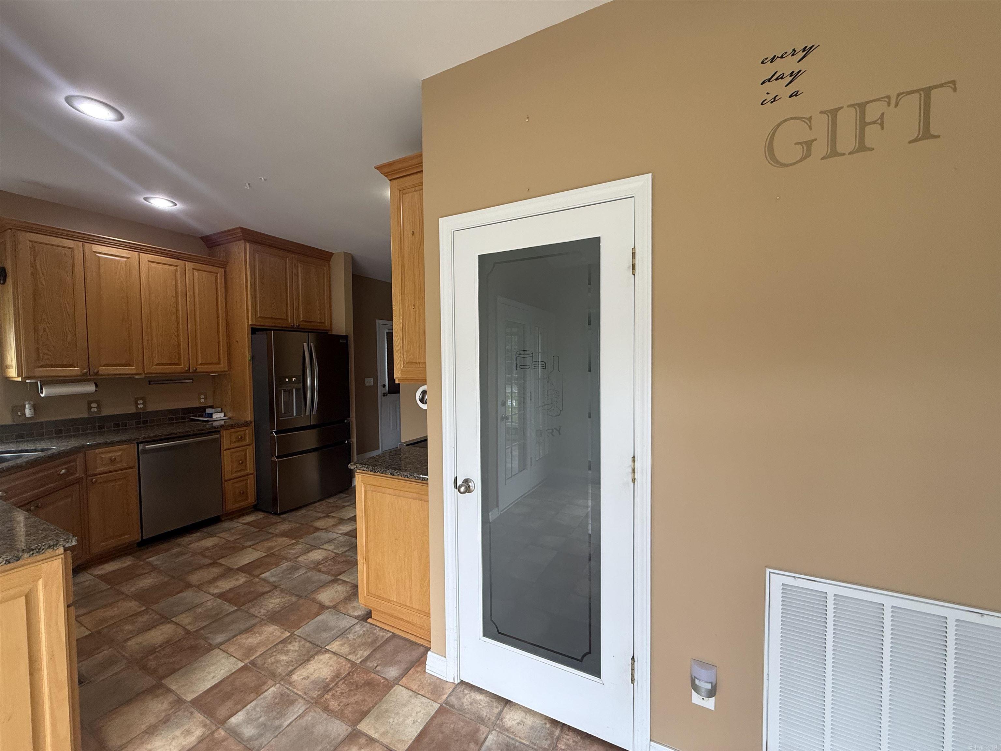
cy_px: 376
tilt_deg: -2.4
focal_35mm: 14
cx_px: 500
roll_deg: +0.0
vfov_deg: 85.7
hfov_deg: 102.1
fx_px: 405
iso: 160
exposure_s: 1/120
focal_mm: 2.22
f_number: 2.2
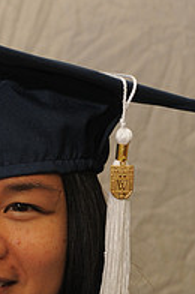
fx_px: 2242
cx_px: -38
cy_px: 264
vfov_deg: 7.5
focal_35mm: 275
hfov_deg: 5.0
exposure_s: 1/40
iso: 200
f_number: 5.6
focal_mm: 62
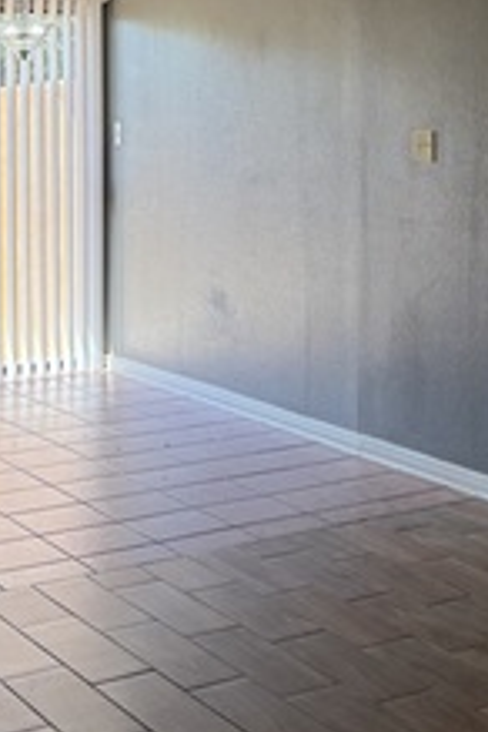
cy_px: 154
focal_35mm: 73
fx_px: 1484
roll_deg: +0.2
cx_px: 368
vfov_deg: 27.2
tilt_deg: -2.0
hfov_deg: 18.5
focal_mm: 6.76
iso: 64
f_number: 1.78
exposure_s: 1/230
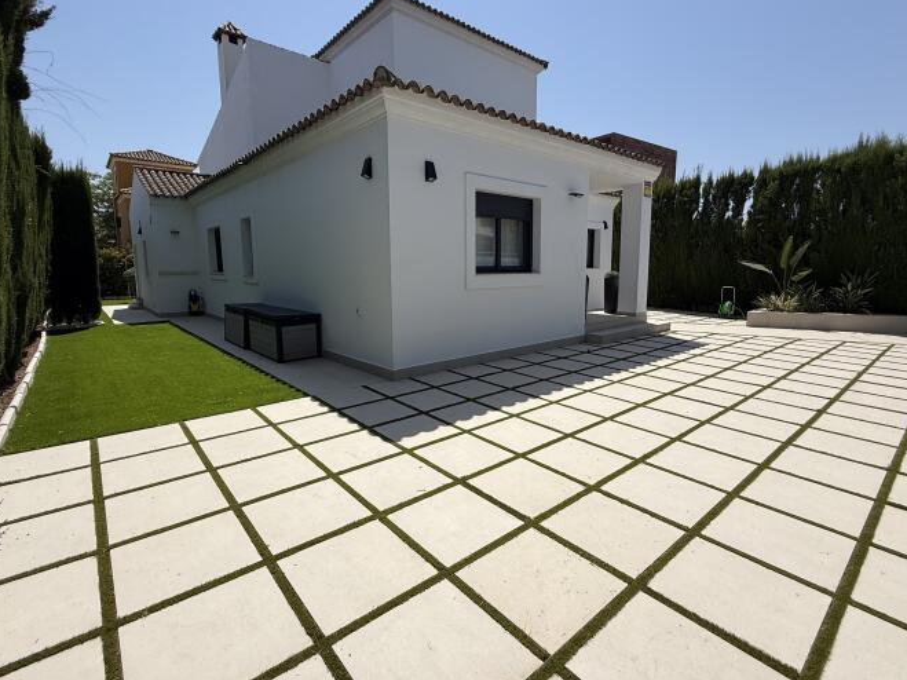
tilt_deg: -6.0
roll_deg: +0.7
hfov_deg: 91.0
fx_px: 445
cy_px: 325
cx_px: 456
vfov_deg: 74.7
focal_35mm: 17
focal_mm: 2.22
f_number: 2.2
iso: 50
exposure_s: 1/3663
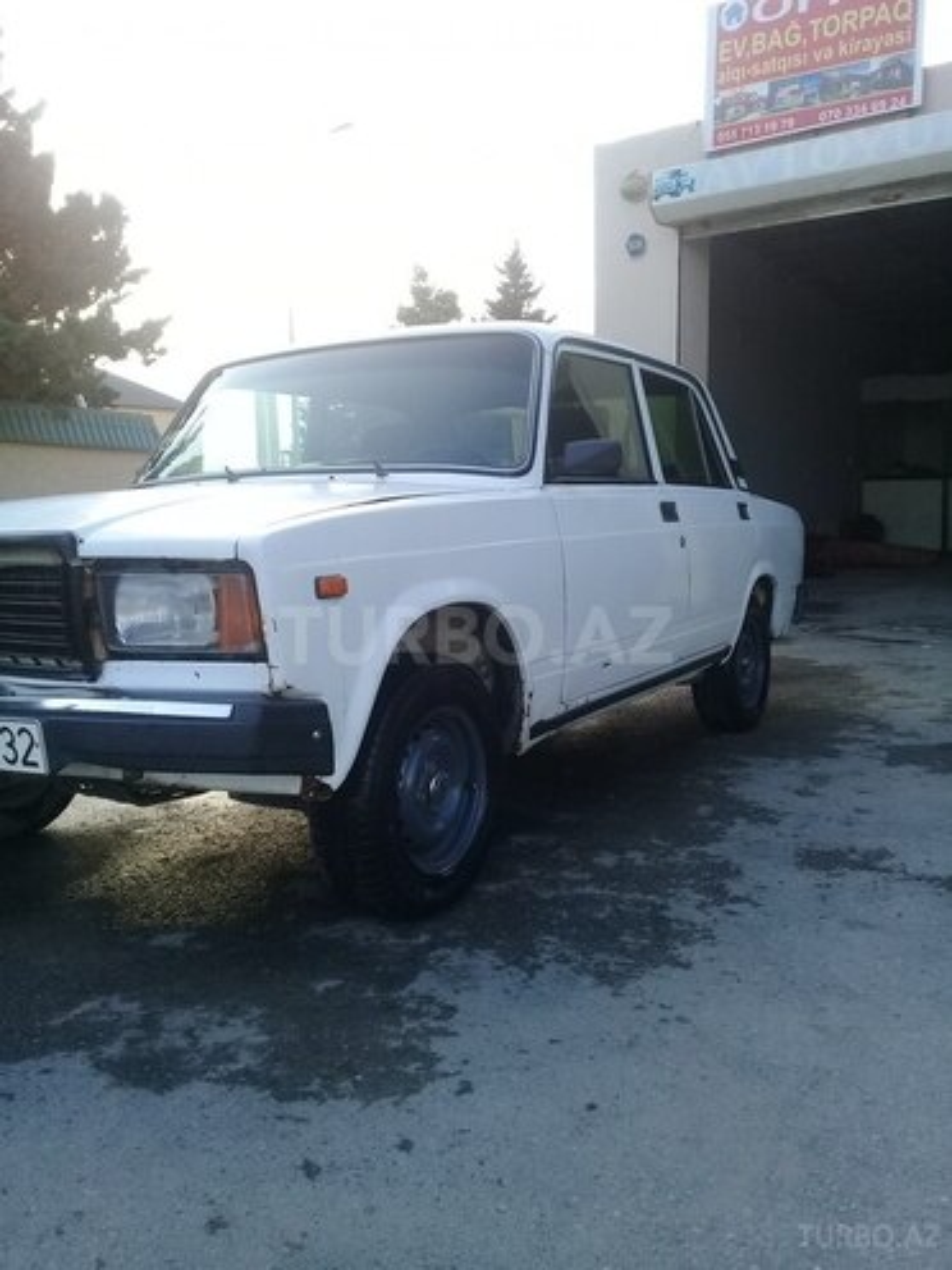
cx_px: 476
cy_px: 635
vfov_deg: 58.4
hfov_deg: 45.4
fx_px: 1137
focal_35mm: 31
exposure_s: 1/167
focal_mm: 3.3
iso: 50
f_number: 2.2
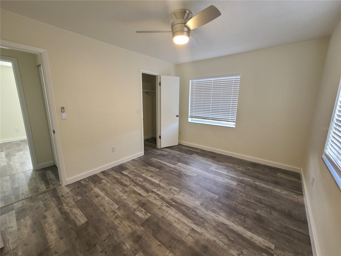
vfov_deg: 89.9
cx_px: 170
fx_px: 128
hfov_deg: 106.2
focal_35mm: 13
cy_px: 128
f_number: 2.2
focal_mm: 2.2
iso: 200
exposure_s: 1/60
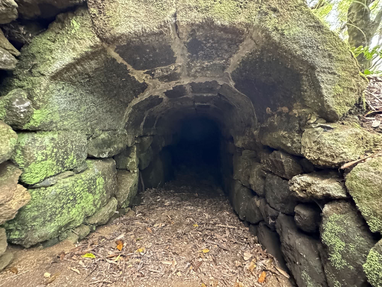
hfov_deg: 102.1
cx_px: 191
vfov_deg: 85.7
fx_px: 154
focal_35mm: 14
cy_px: 144
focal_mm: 2.22
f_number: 2.2
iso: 1600
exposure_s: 1/38
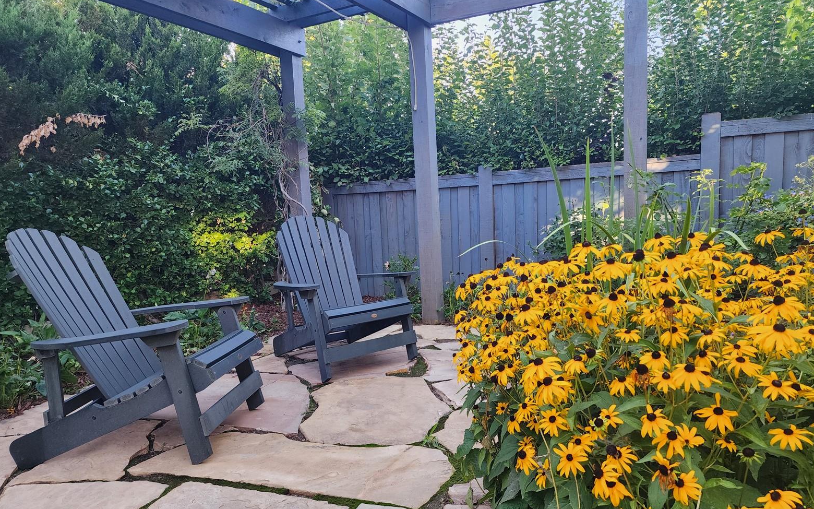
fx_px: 555
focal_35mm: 25
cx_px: 407
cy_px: 282
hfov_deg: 72.5
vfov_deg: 49.2
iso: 125
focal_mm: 6.4
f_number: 1.8
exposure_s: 1/180
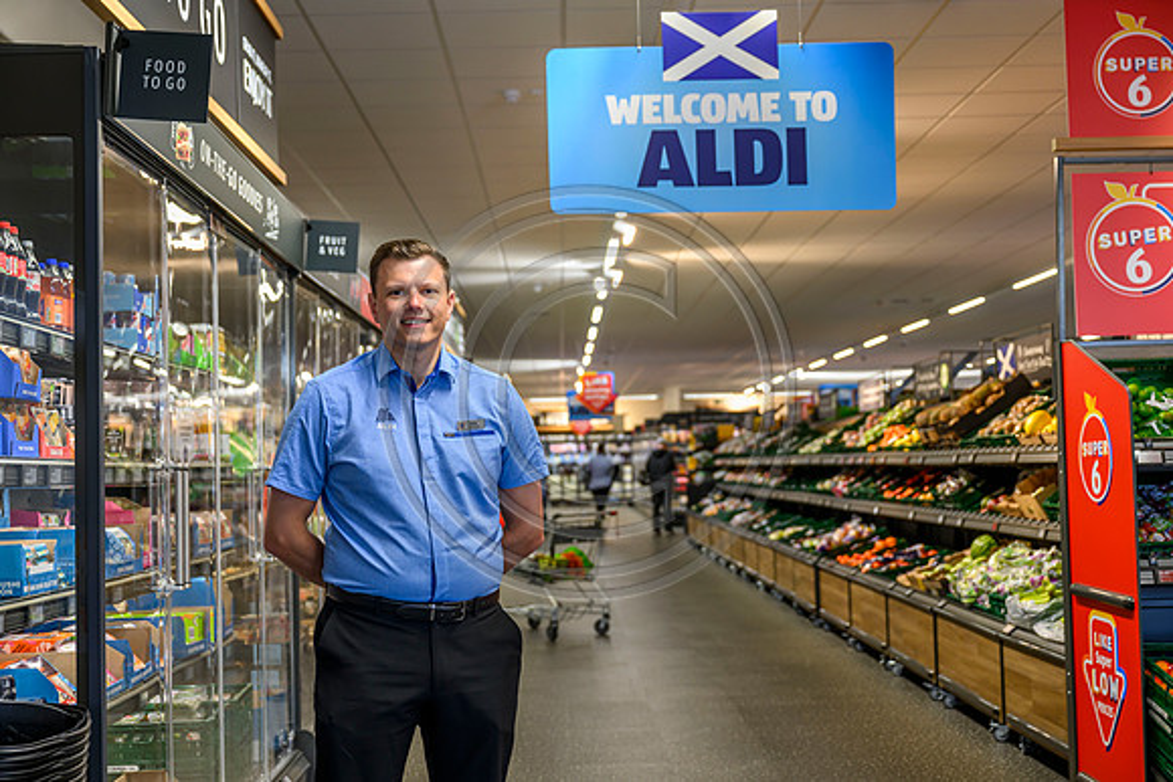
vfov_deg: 29.9
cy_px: 391
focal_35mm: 45
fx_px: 1467
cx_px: 586
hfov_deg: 43.6
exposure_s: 1/125
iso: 640
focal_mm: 45
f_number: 3.2
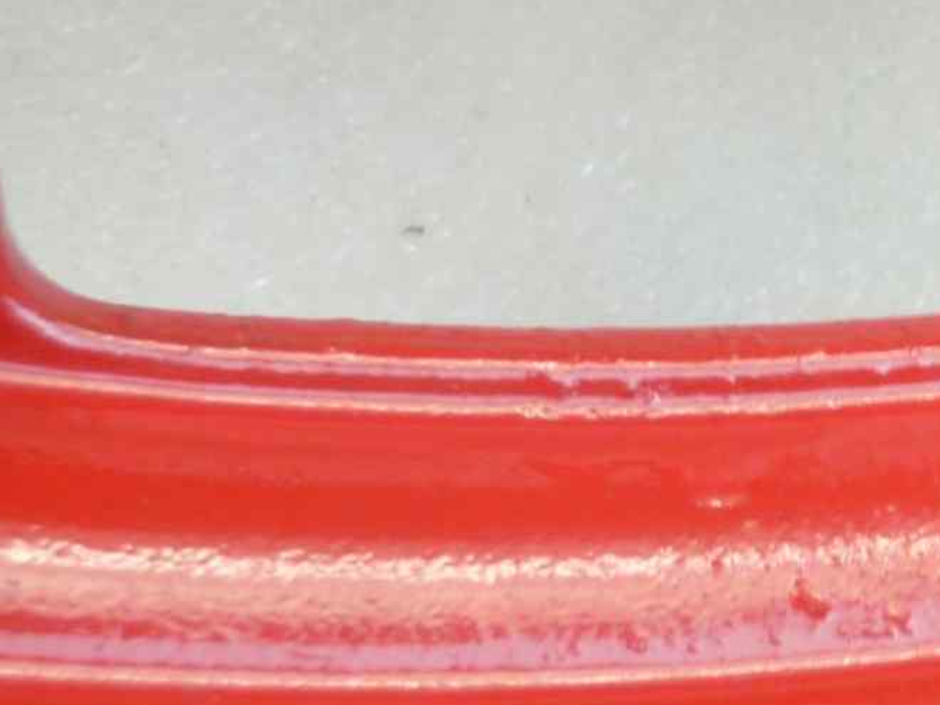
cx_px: 1777
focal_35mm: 97
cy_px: 111
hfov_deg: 16.4
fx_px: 2634
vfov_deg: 15.1
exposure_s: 1/13
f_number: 3.3
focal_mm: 4.1
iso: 80
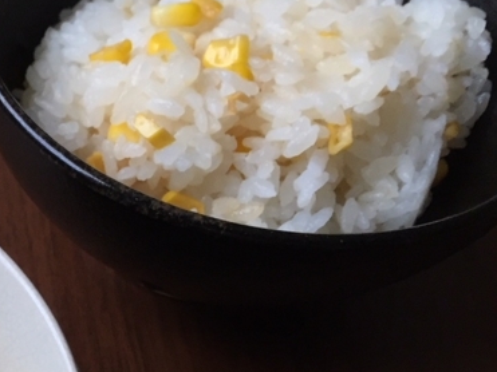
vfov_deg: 18.1
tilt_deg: -52.7
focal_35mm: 80
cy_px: 349
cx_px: -95
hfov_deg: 22.5
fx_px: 1148
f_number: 2.2
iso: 32
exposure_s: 1/40
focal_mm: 4.15
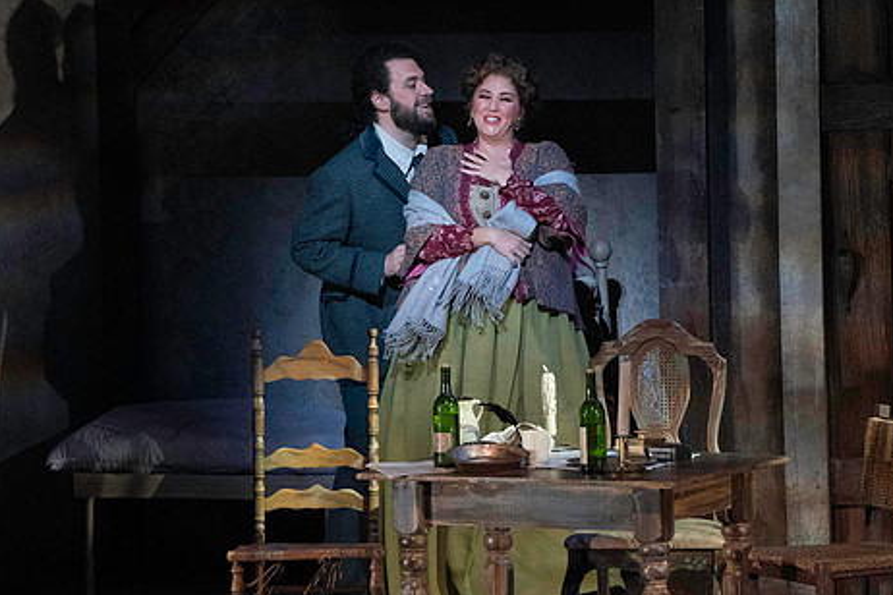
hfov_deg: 4.1
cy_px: 368
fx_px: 12451
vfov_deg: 2.7
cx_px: 338
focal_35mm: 502
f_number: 10
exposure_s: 1/320
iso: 16000
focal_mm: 400
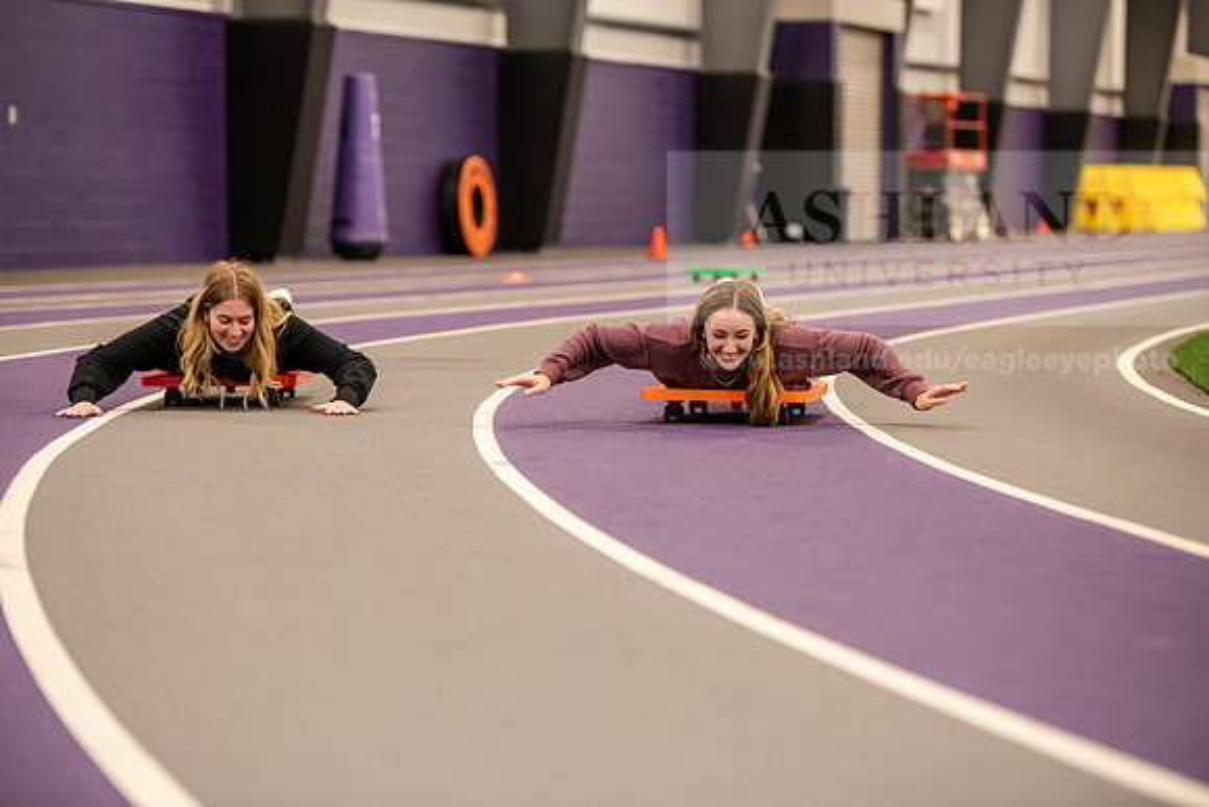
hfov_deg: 17.1
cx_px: 604
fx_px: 4031
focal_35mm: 120
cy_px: 404
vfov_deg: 11.4
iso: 2500
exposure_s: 1/200
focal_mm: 120
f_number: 3.2
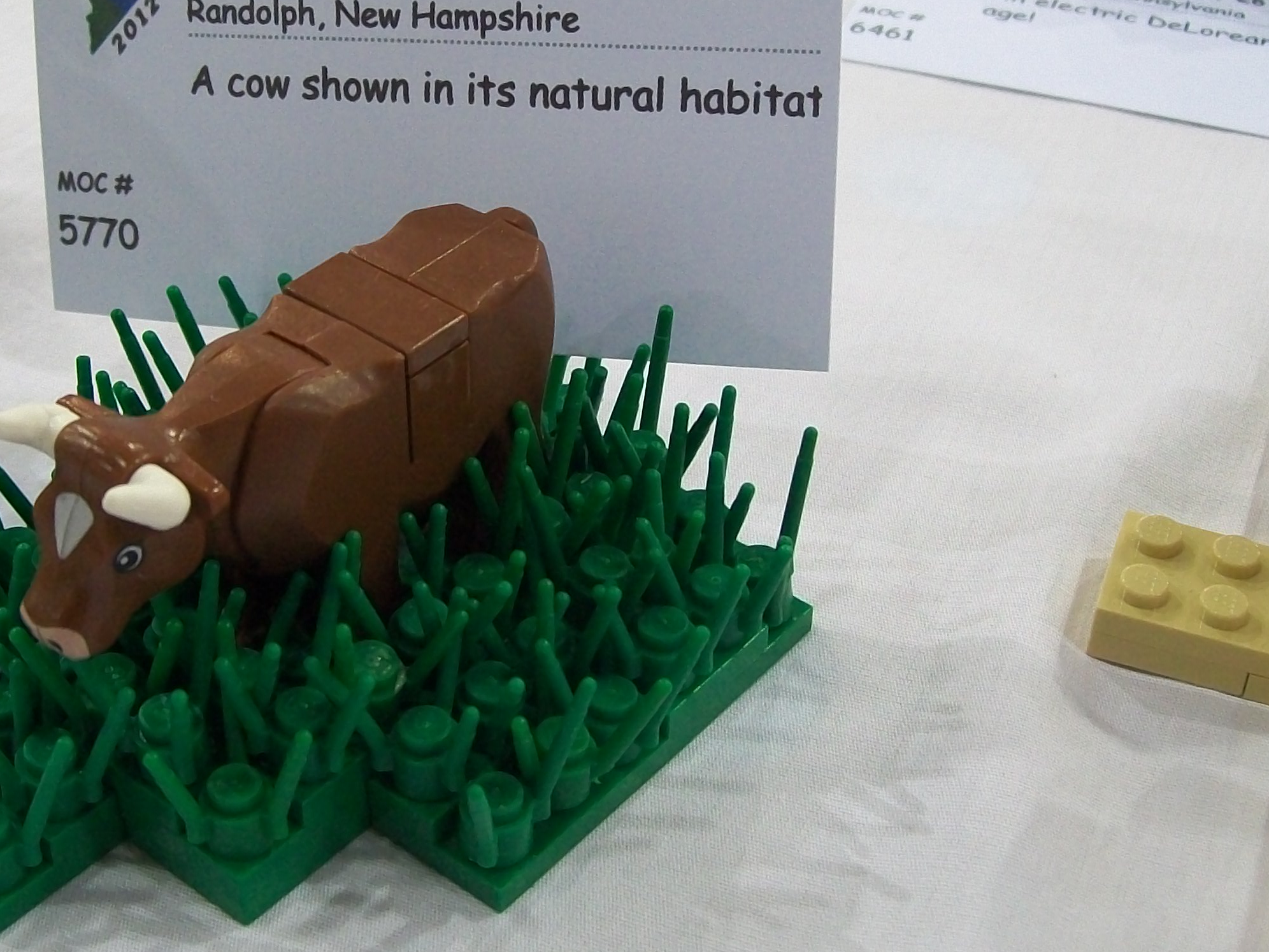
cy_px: 359
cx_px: 488
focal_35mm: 59
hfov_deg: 32.6
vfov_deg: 24.7
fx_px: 2163
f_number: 2.7
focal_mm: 6
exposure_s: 1/30
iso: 160
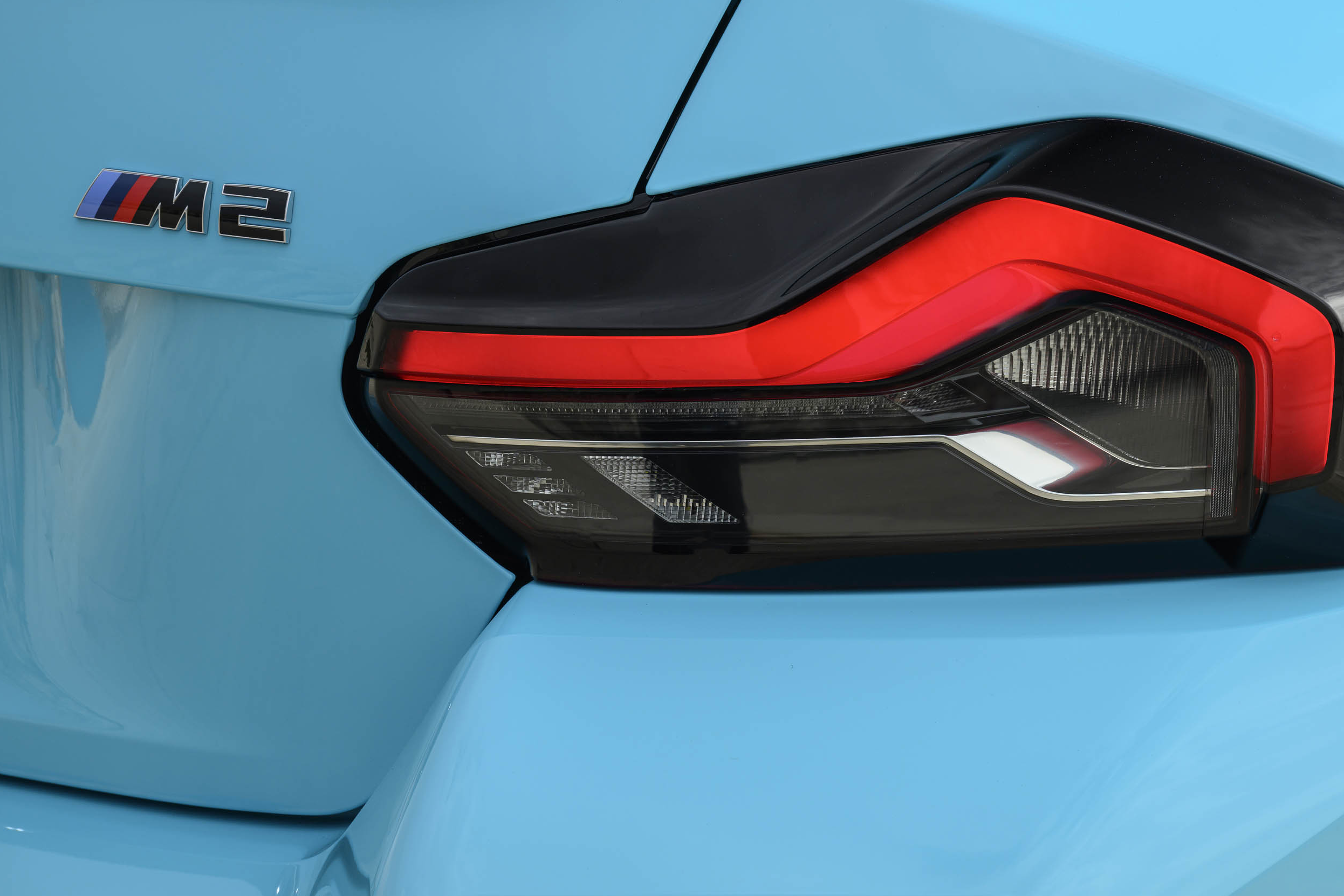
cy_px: 369
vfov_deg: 8.8
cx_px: 821
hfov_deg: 13.2
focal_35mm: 156
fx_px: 5824
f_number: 9
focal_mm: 120
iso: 200
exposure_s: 1/160
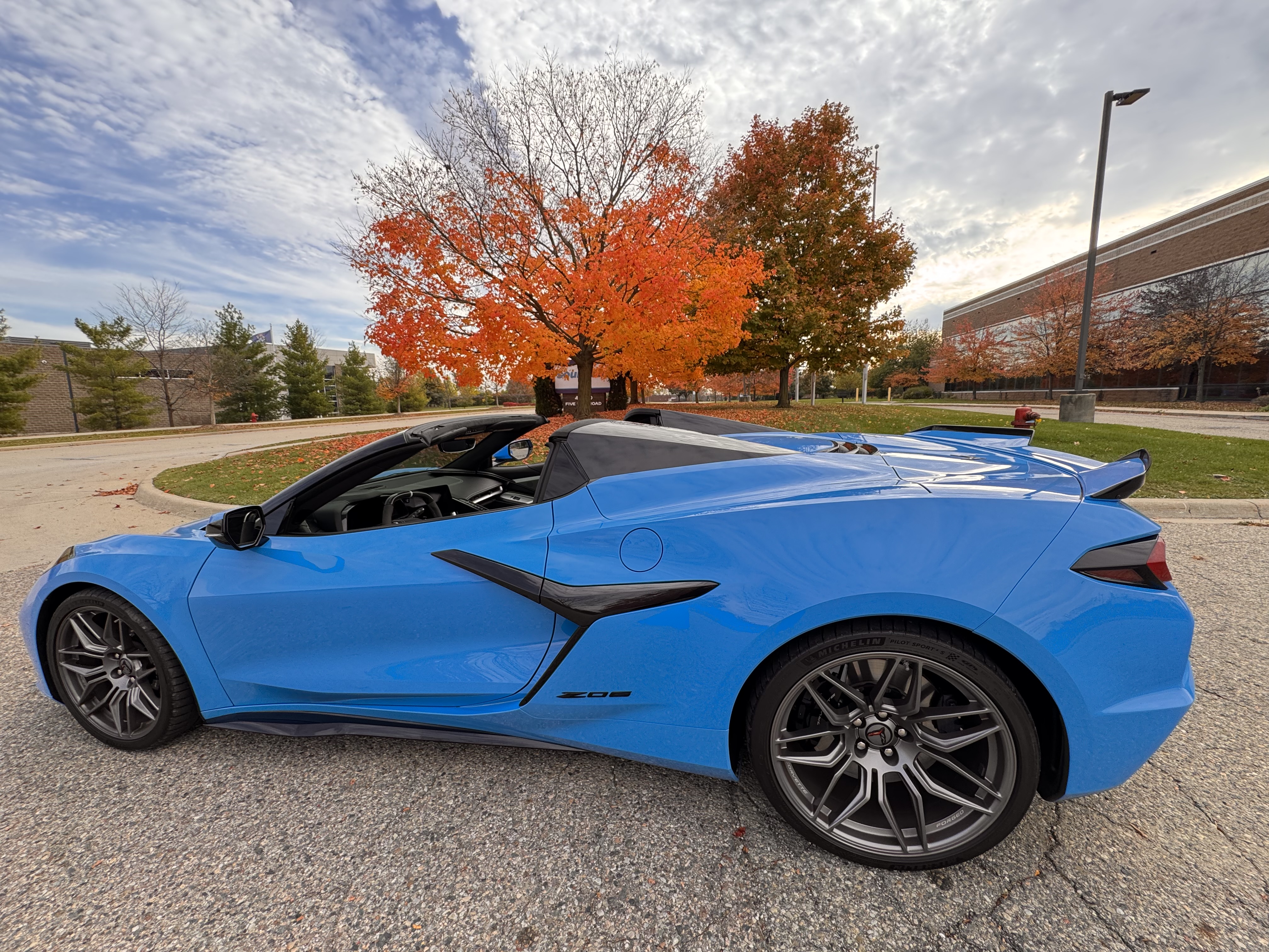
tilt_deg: -9.1
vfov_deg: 85.7
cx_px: 634
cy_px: 476
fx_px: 513
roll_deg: +0.5
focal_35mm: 14
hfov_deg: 102.1
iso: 50
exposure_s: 1/255
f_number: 2.2
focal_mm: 2.22
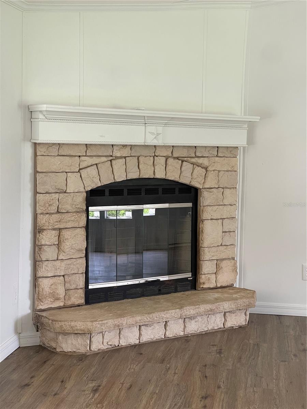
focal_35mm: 64
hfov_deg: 22.9
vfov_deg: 30.3
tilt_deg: -3.8
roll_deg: -1.3
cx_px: 154
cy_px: 204
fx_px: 757
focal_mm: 7.5
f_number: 2.2
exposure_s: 1/99
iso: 160
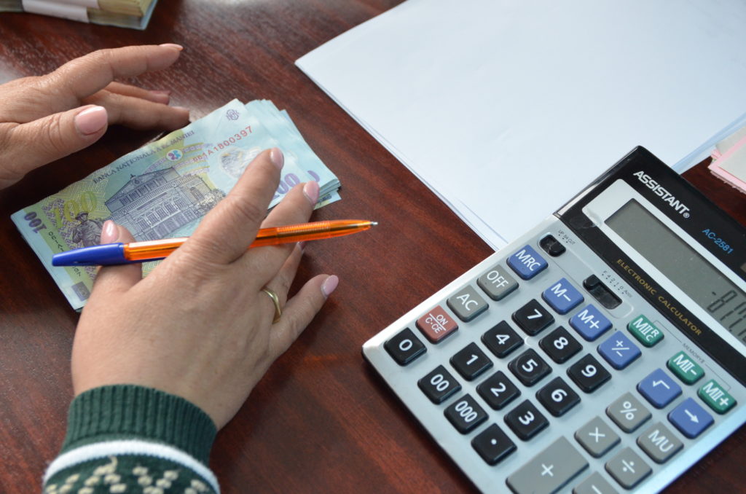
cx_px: 373
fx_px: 1117
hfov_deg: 36.9
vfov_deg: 24.9
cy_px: 247
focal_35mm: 54
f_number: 4.5
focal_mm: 36
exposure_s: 1/200
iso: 1600
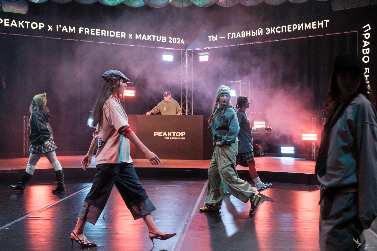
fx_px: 542
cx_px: 196
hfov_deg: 38.3
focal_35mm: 52
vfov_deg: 26.1
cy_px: 123
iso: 1600
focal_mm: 32.9
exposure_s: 1/160
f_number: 2.8
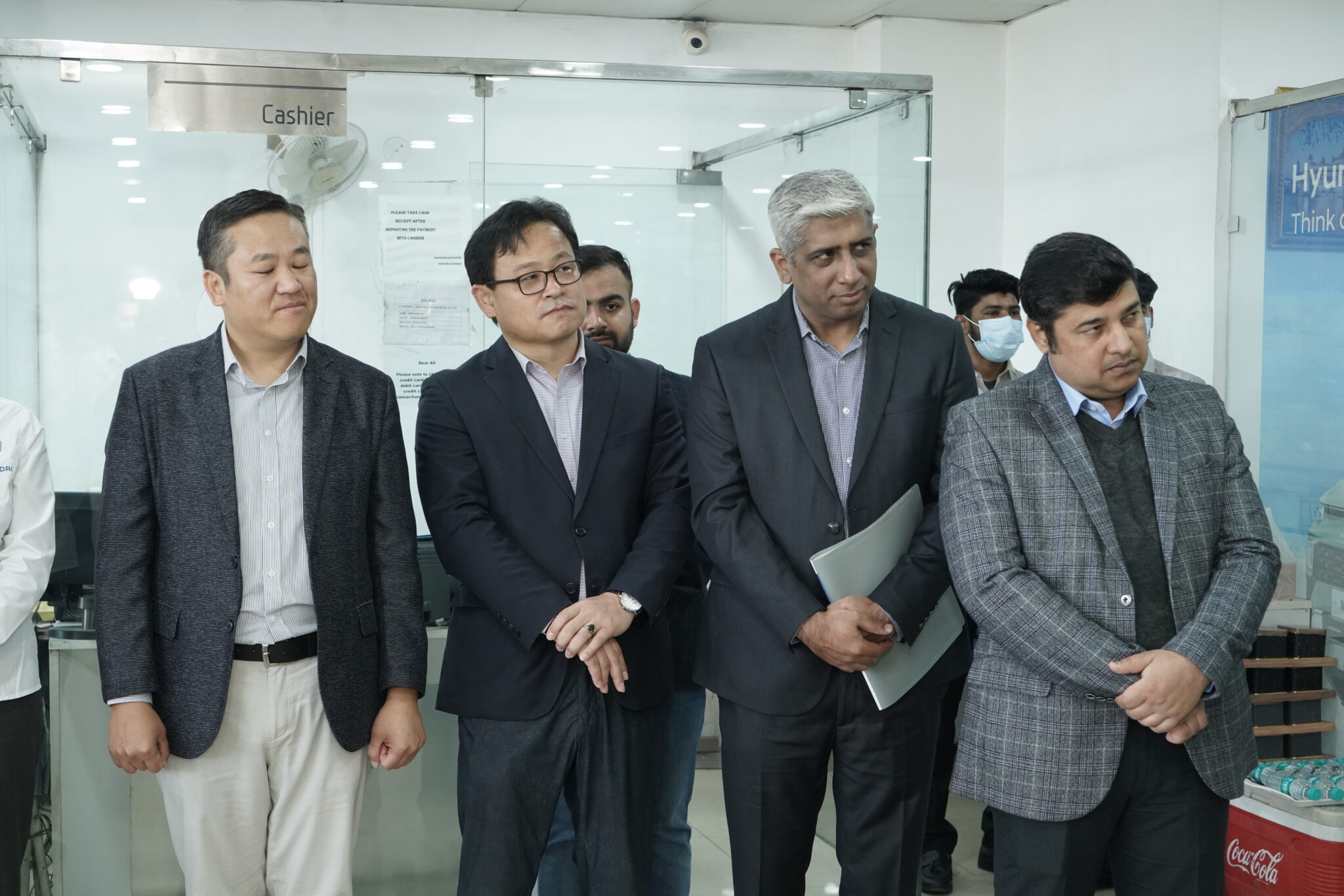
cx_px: 672
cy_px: 448
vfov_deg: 27.0
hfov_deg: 39.6
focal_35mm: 50
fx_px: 1867
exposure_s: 1/100
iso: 2500
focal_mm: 50
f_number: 6.3
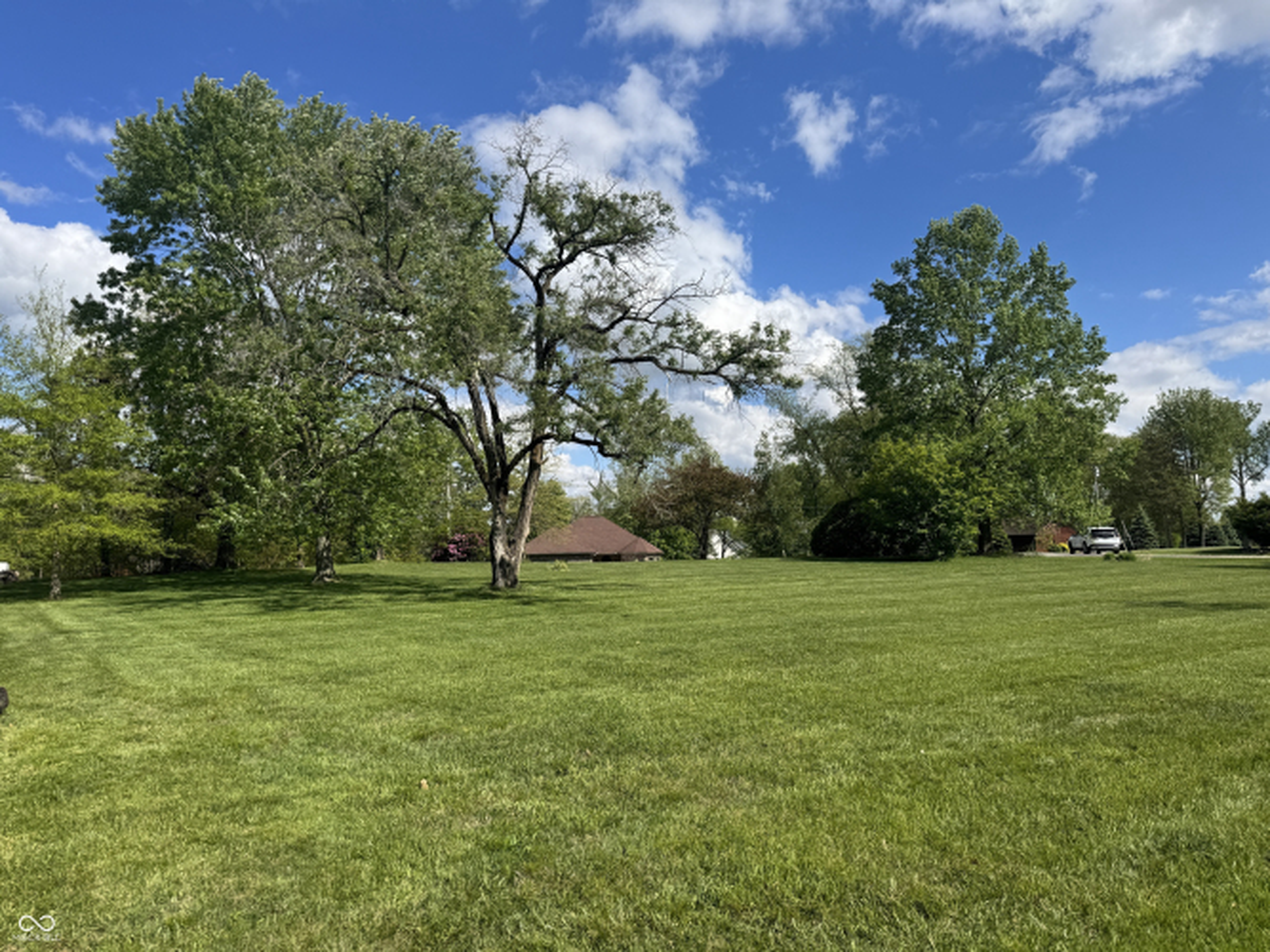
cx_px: 635
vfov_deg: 56.8
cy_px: 476
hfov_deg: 71.6
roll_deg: +1.8
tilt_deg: +5.3
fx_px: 880
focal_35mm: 24
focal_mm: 6.76
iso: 80
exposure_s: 1/4950
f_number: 1.78
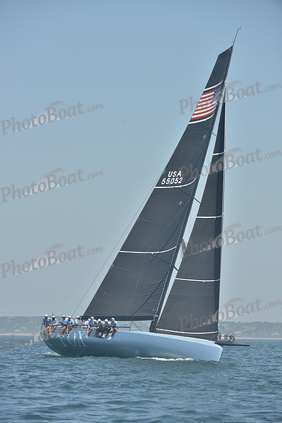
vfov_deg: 10.3
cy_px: 212
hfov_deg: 6.9
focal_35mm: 200
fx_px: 2348
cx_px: 141
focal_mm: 200
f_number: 7.1
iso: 280
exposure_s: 1/1000
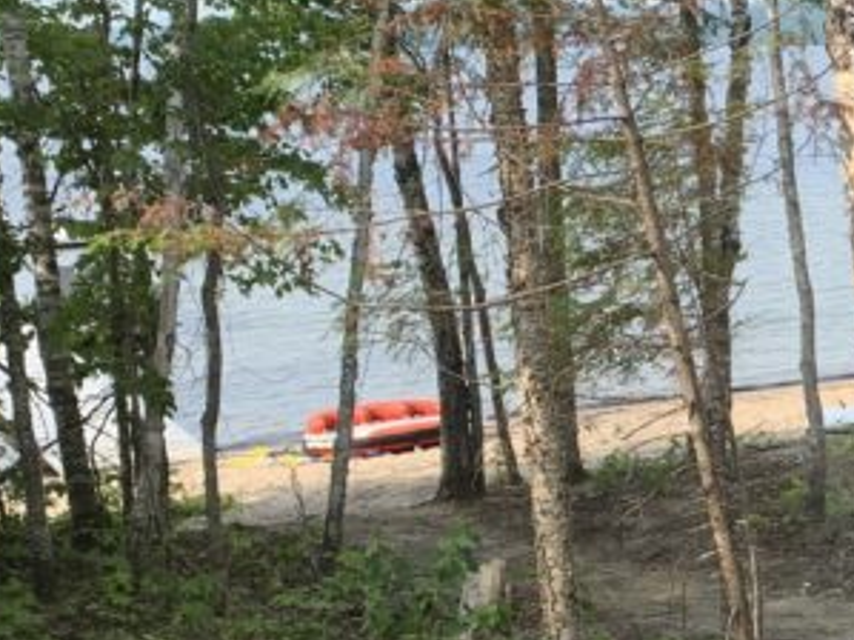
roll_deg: +0.8
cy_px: 377
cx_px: 1145
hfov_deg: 20.0
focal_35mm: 89
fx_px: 2195
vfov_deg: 16.6
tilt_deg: -8.5
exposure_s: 1/463
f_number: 1.8
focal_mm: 4.25
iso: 25
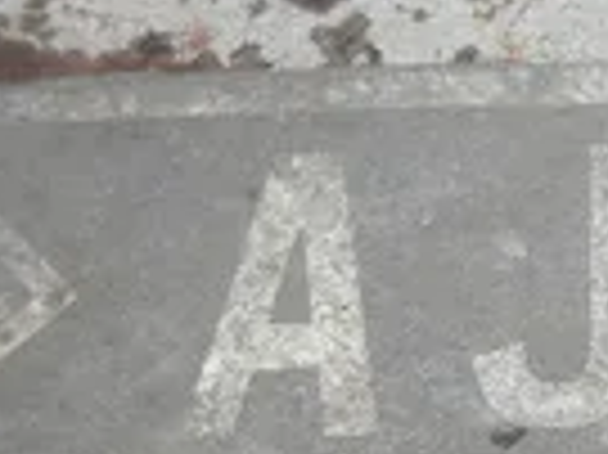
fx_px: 1457
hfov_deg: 21.0
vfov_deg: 17.6
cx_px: 833
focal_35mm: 83
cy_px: 364
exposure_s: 1/400
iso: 64
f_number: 3
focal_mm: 5
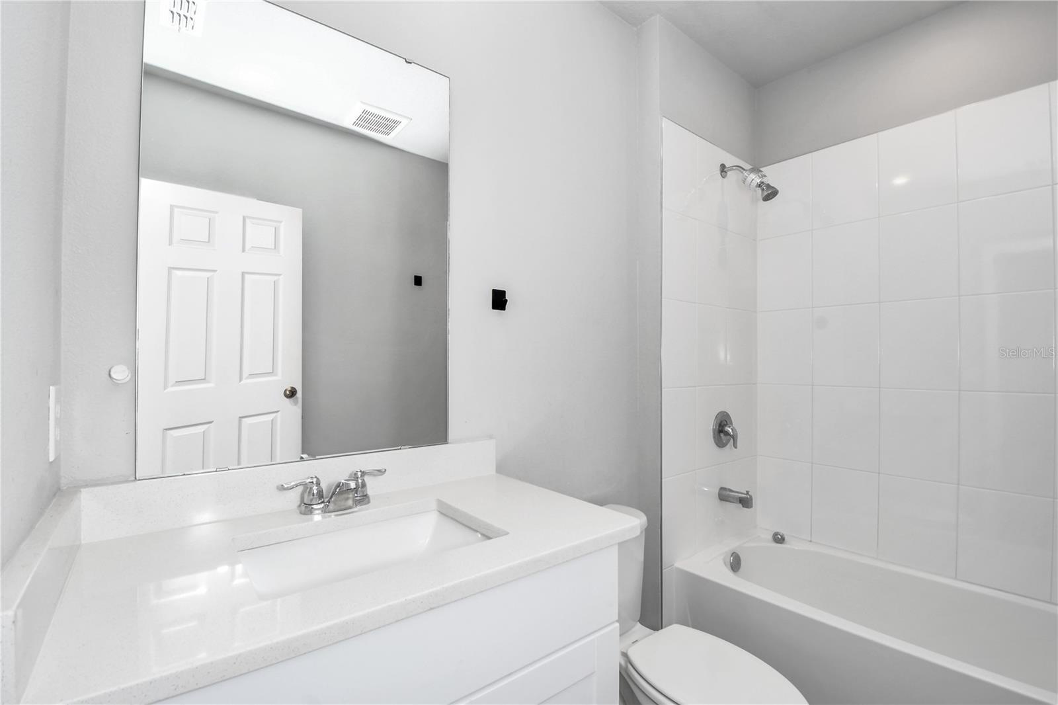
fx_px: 441
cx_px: 529
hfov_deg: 100.4
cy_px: 352
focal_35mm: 15
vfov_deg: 77.3
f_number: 7.1
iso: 100
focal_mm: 10
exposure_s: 1/25
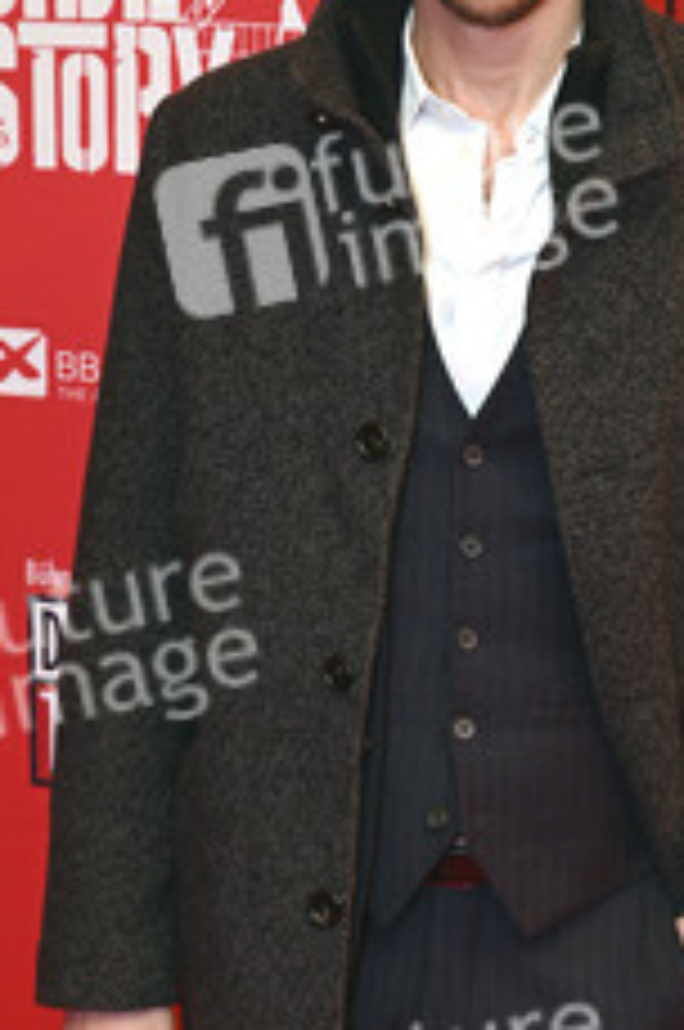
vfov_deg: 24.2
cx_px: 518
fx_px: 2401
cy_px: 436
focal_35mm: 84
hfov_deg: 16.1
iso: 1250
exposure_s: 1/125
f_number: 2.8
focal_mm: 48
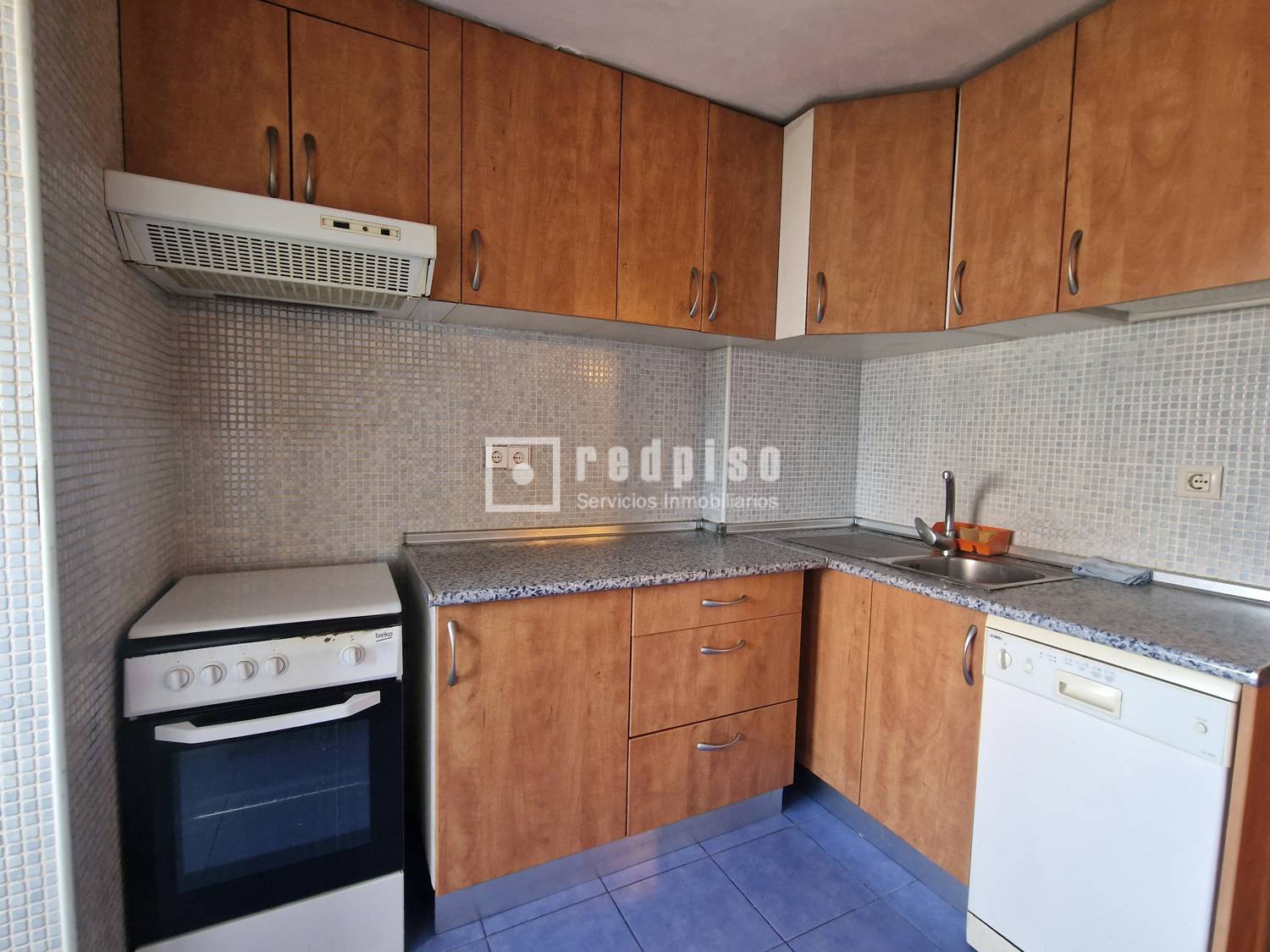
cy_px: 476
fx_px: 477
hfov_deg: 106.2
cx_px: 635
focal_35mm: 13
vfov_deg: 89.9
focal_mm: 2.2
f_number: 2.2
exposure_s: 1/50
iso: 400
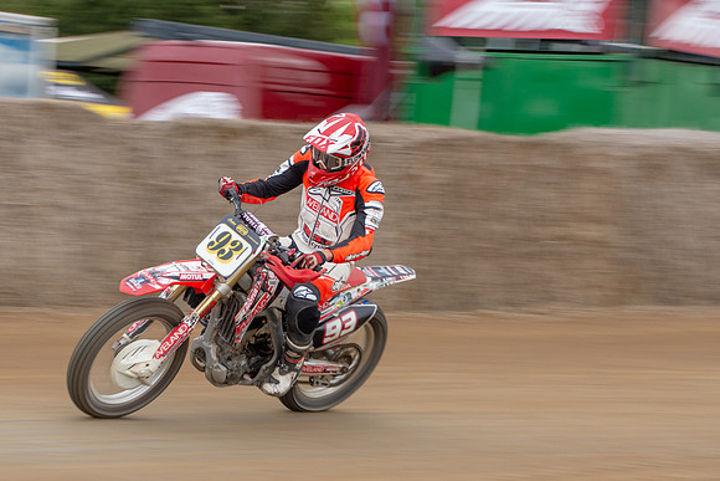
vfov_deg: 8.4
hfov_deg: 12.5
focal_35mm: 164
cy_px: 269
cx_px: 237
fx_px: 3280
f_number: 8
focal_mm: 78
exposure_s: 1/125
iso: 320
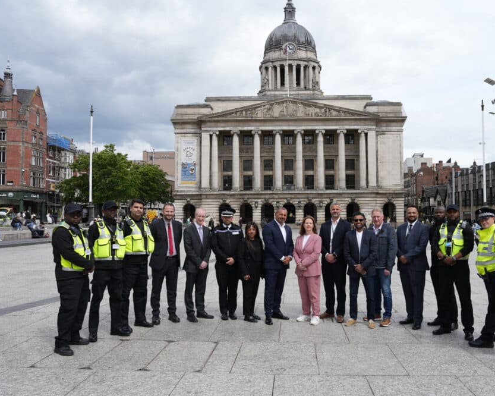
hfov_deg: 58.5
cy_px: 201
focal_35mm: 30
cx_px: 283
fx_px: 439
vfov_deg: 48.5
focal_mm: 26
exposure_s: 1/500
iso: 100
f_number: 4.5
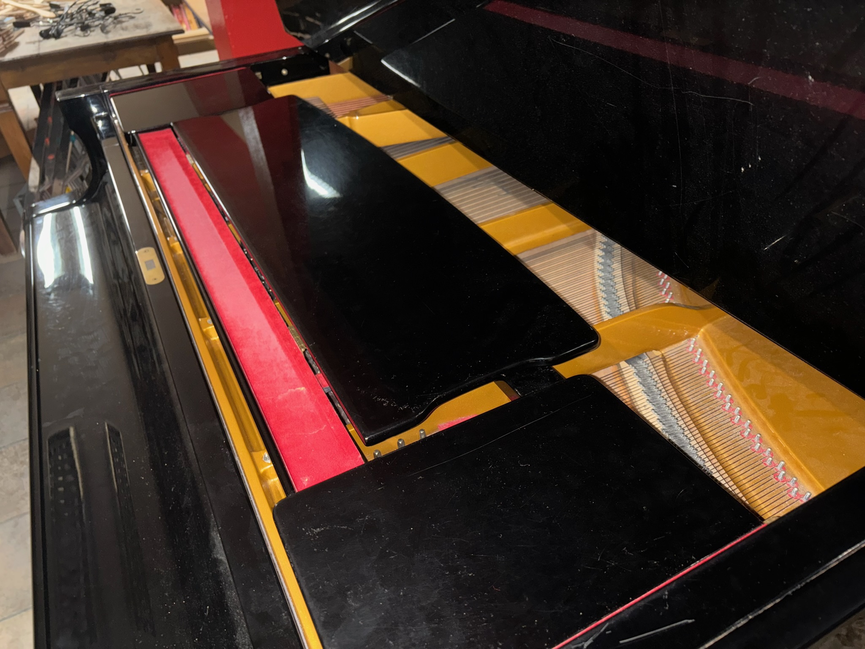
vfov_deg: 53.1
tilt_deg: -36.3
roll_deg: +4.4
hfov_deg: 67.3
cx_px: 432
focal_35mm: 26
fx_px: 650
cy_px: 324
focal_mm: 5.96
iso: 125
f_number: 1.6
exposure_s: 1/4
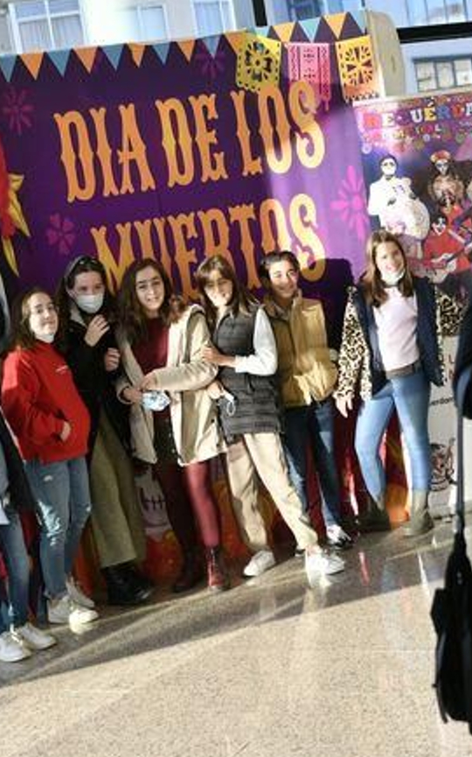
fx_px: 1360
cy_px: 381
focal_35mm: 66
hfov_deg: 19.7
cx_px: 302
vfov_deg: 31.1
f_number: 4
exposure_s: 1/250
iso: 200
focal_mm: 35
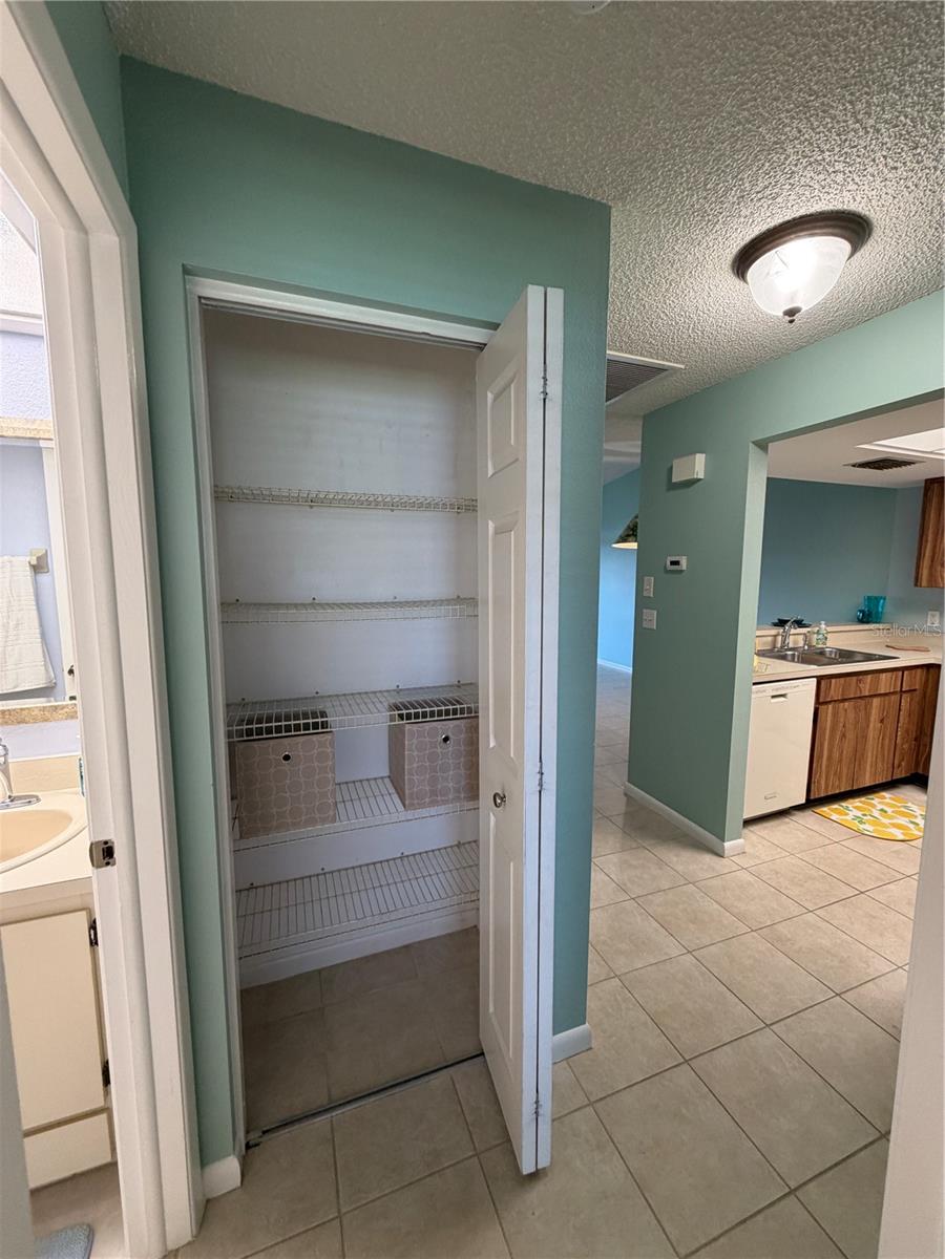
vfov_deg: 102.1
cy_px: 630
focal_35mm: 14
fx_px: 510
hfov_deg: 85.7
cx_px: 472
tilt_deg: -5.3
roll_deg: +0.6
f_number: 2.2
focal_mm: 2.22
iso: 200
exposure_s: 1/60
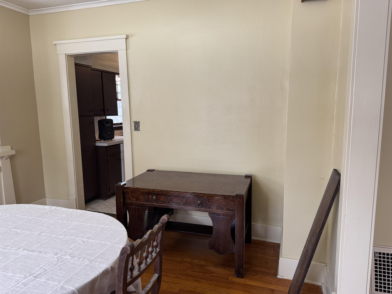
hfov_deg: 71.6
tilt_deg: -9.3
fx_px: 272
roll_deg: +0.3
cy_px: 147
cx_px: 196
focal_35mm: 24
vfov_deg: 56.8
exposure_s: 1/106
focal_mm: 6.76
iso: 200
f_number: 1.78
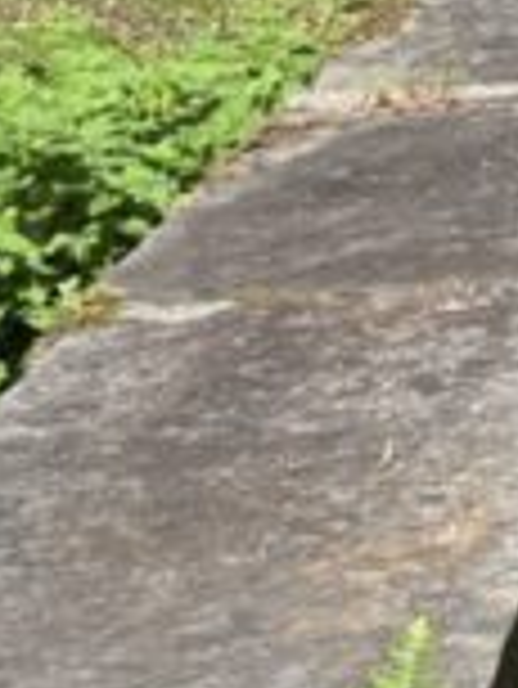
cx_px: 1207
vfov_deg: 10.9
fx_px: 3467
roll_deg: +1.6
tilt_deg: -4.5
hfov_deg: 8.0
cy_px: -373
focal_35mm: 174
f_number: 1.5
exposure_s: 1/2045
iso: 50
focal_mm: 5.7
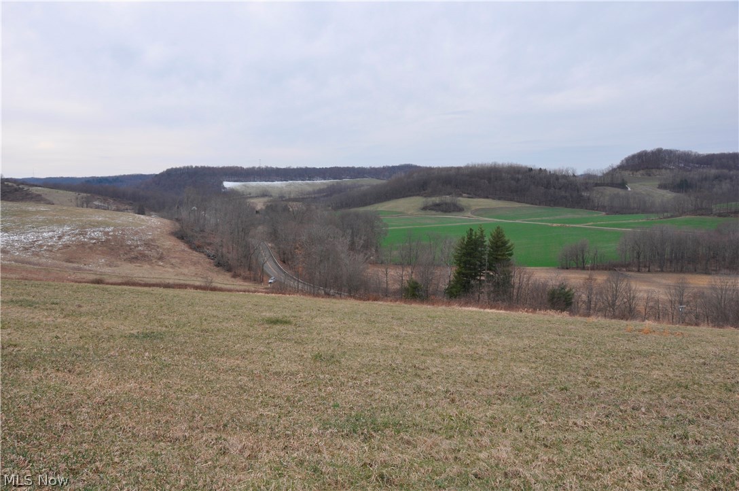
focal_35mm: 27
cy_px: 246
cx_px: 370
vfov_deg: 47.8
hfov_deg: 67.5
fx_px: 553
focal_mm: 18
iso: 200
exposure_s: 1/200
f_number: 10
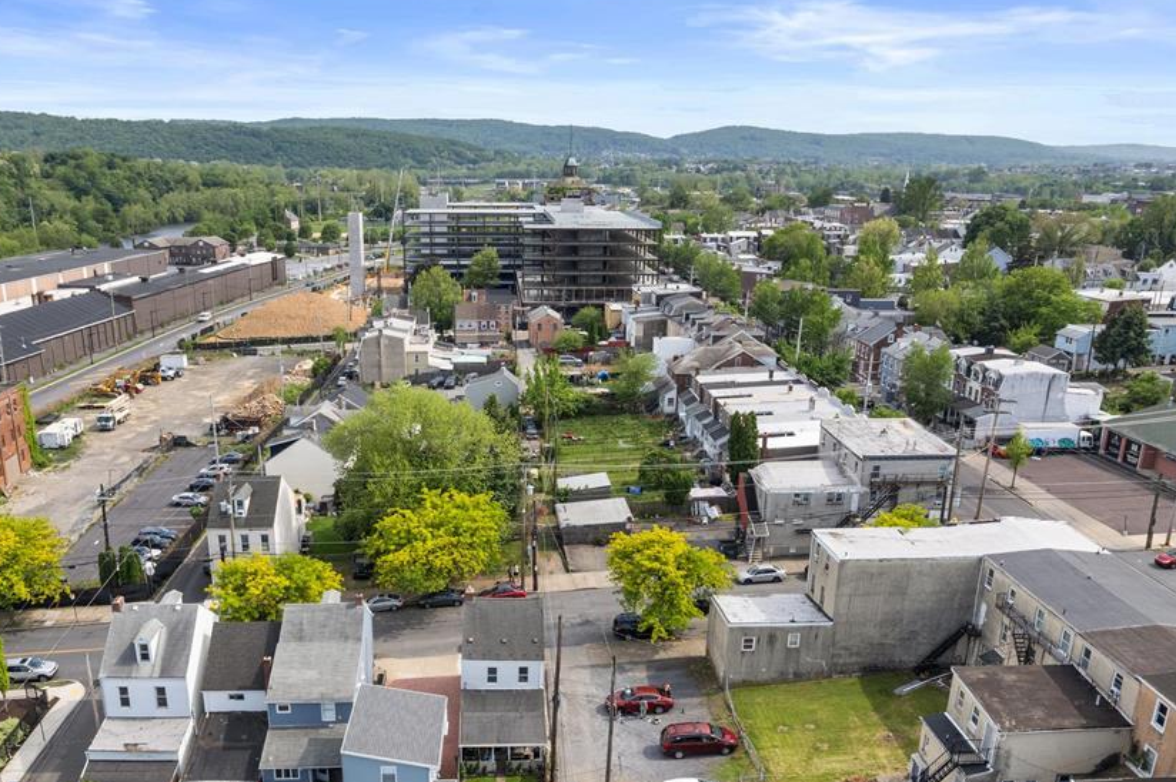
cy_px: 497
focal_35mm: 29
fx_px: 947
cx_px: 502
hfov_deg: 63.4
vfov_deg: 44.5
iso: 130
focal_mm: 8.38
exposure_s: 1/1000
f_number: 2.8
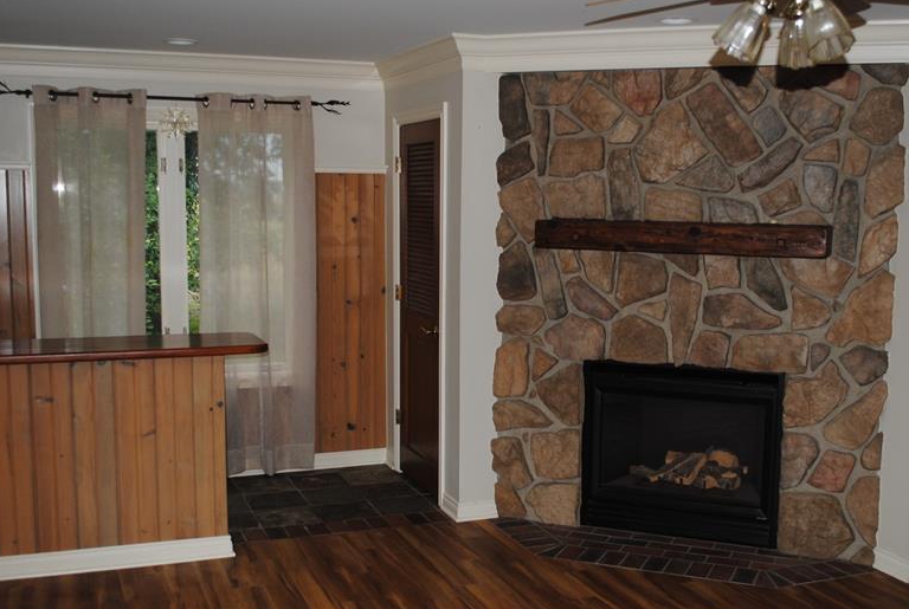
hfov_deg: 48.3
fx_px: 1012
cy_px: 346
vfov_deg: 33.5
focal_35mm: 40
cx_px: 494
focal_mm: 20
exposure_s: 1/60
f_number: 3.8
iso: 200
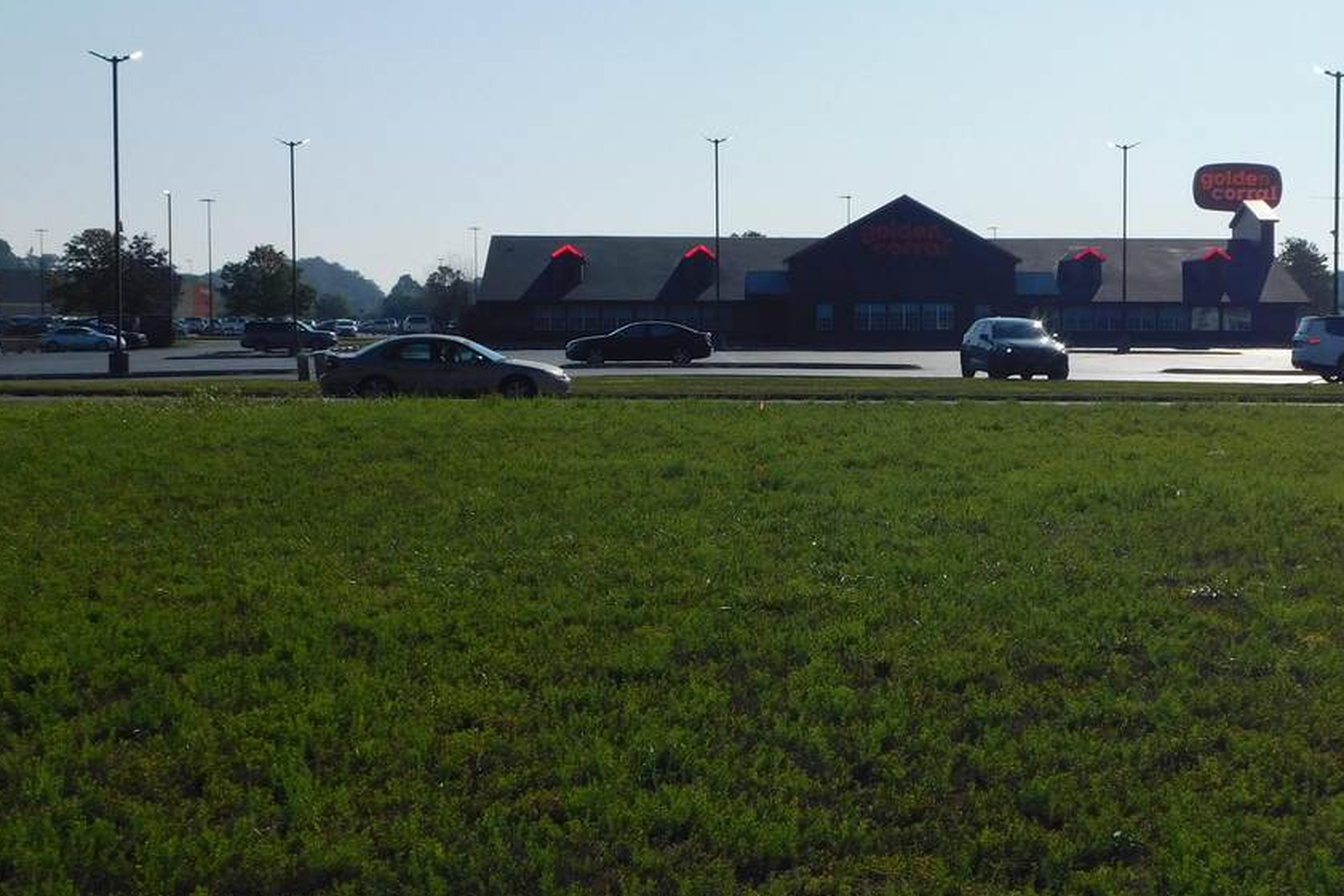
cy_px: 446
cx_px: 860
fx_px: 2128
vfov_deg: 23.8
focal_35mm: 57
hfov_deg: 34.8
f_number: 7
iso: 125
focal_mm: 6.3
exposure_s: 1/800
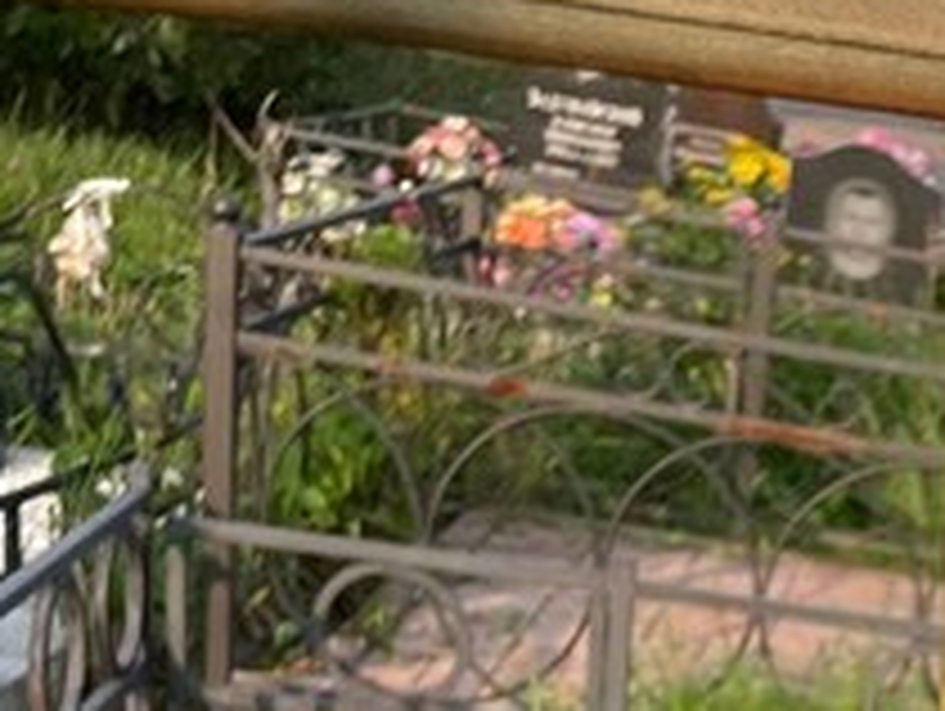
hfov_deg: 17.6
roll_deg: -11.0
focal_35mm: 99
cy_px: 1148
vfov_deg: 13.8
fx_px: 2706
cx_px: 1462
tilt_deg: -15.8
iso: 32
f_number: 1.6
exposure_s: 1/824
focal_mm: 4.2
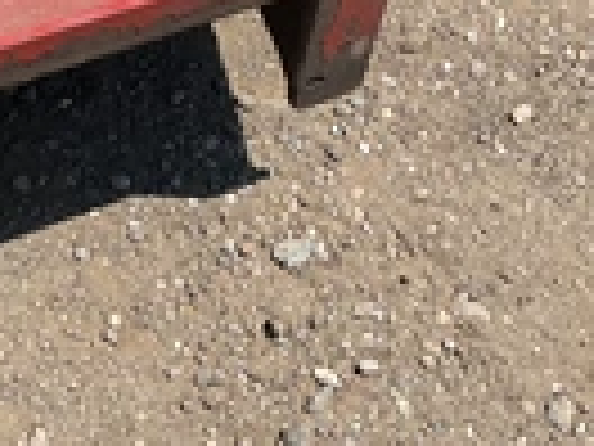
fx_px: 1510
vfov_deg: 16.3
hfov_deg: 21.9
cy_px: -54
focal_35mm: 88
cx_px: 108
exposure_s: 1/1035
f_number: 1.8
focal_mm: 3
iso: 25
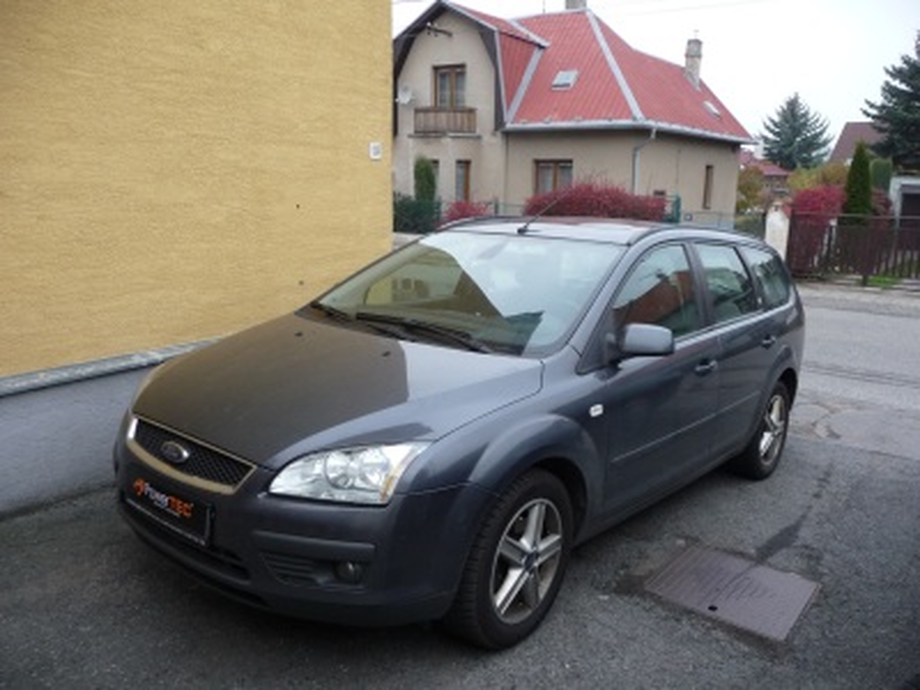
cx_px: 460
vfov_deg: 49.7
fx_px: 744
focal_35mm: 28
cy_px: 345
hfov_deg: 63.4
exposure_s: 1/80
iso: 200
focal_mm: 4.7
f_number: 3.3
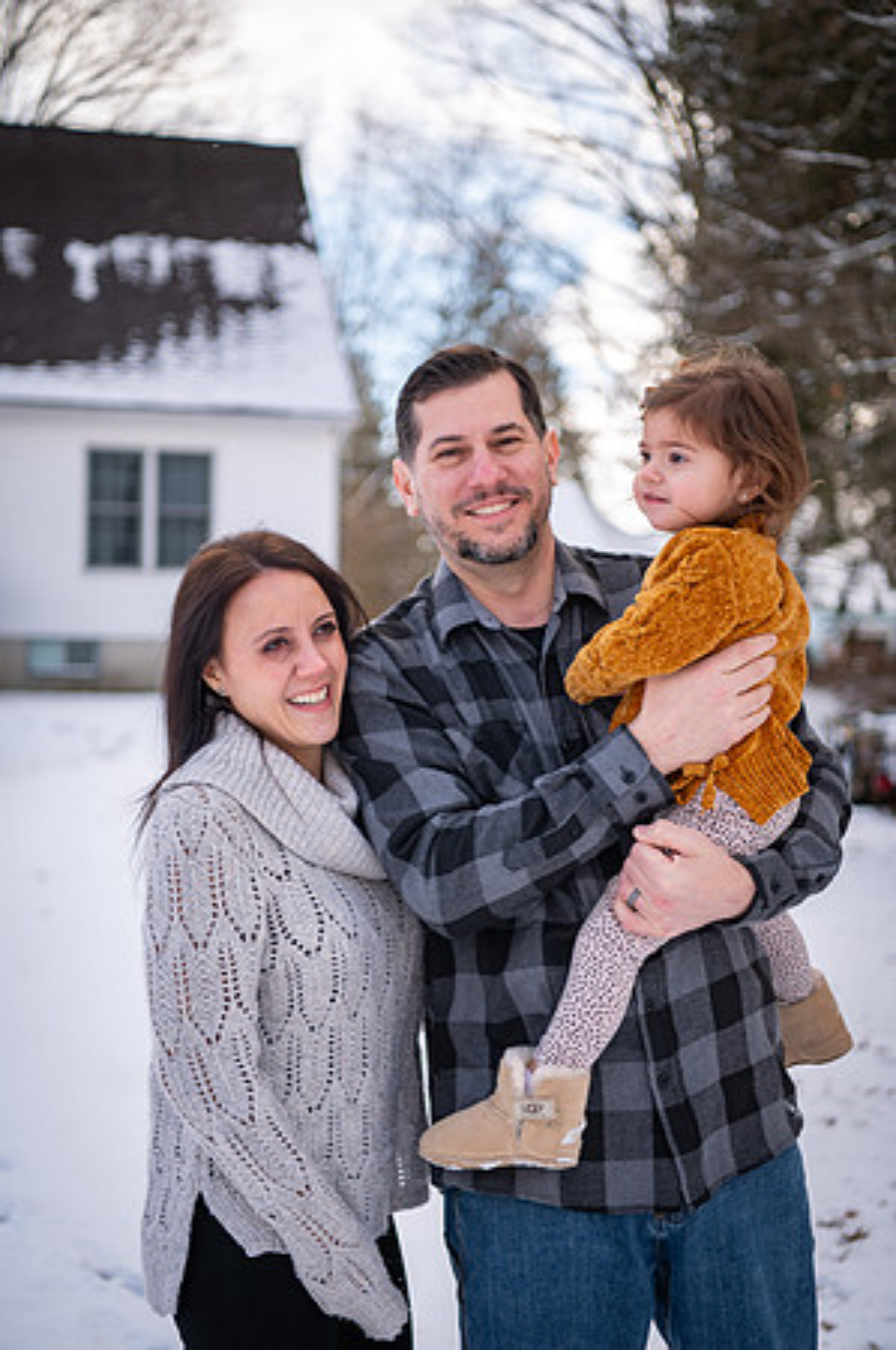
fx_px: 2058
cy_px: 675
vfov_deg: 36.3
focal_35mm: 55
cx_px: 448
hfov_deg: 24.6
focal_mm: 55
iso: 200
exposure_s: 1/640
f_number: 2.8
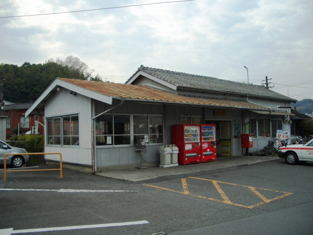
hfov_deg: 52.6
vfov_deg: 40.7
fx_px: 316
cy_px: 118
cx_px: 156
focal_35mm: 35
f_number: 2.6
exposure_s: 1/800
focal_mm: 5.8
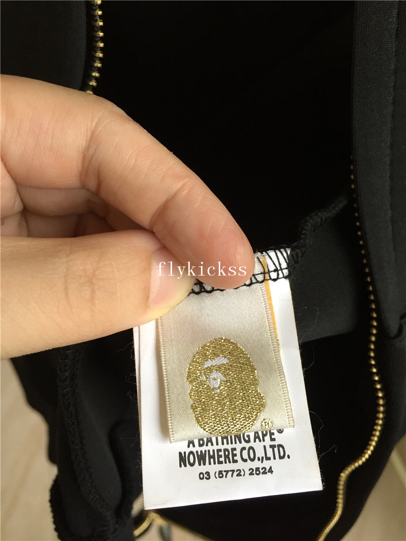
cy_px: 270
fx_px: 453
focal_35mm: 29
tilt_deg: -58.4
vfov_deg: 61.6
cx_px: 203
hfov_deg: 48.2
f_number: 2.2
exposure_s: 1/33
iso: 160
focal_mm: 4.15
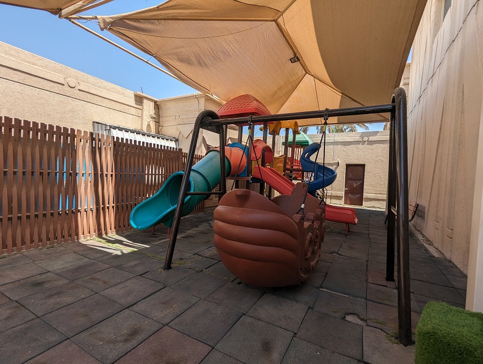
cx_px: 242
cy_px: 182
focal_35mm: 16
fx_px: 224
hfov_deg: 94.4
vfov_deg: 78.3
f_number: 2.2
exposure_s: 1/1408
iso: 48
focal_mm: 2.35
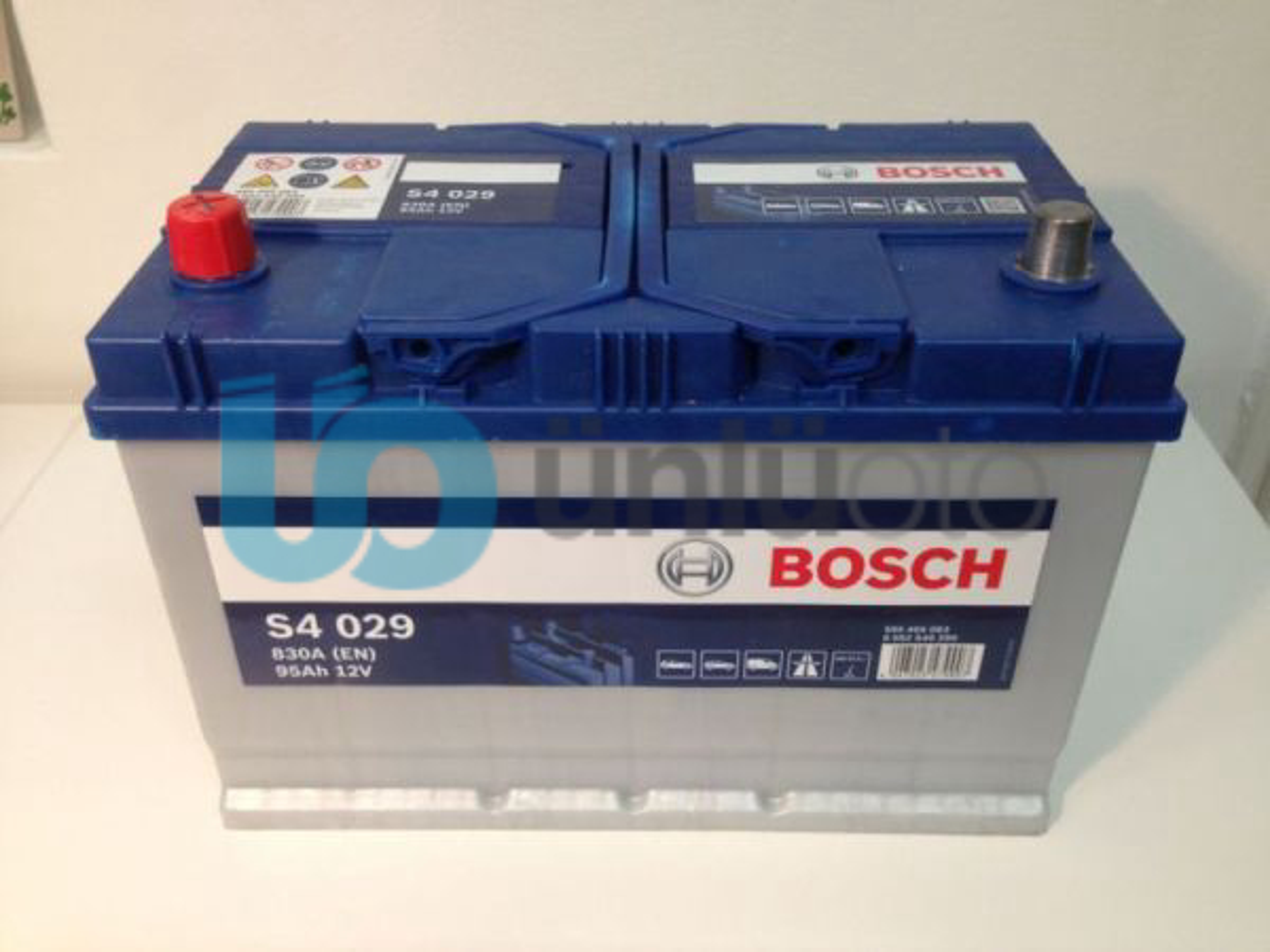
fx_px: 1211
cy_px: 476
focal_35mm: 33
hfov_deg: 55.4
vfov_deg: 42.9
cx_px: 635
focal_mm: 4.12
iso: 64
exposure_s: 1/25
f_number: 2.4
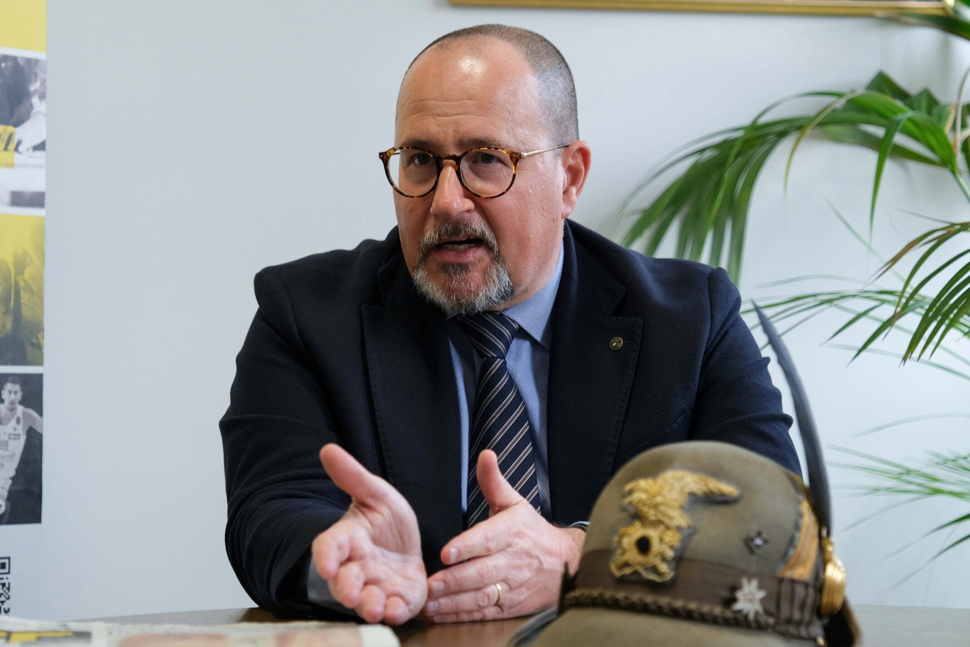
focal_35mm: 90
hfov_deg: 22.6
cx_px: 483
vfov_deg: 15.2
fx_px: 2425
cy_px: 328
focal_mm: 50
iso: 640
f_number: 2.8
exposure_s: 1/125
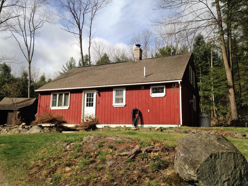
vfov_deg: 42.9
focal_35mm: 33
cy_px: 93
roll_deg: -2.6
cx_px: 124
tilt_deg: +10.0
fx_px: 236
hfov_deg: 55.4
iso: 50
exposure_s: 1/1695
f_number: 2.4
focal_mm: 4.12
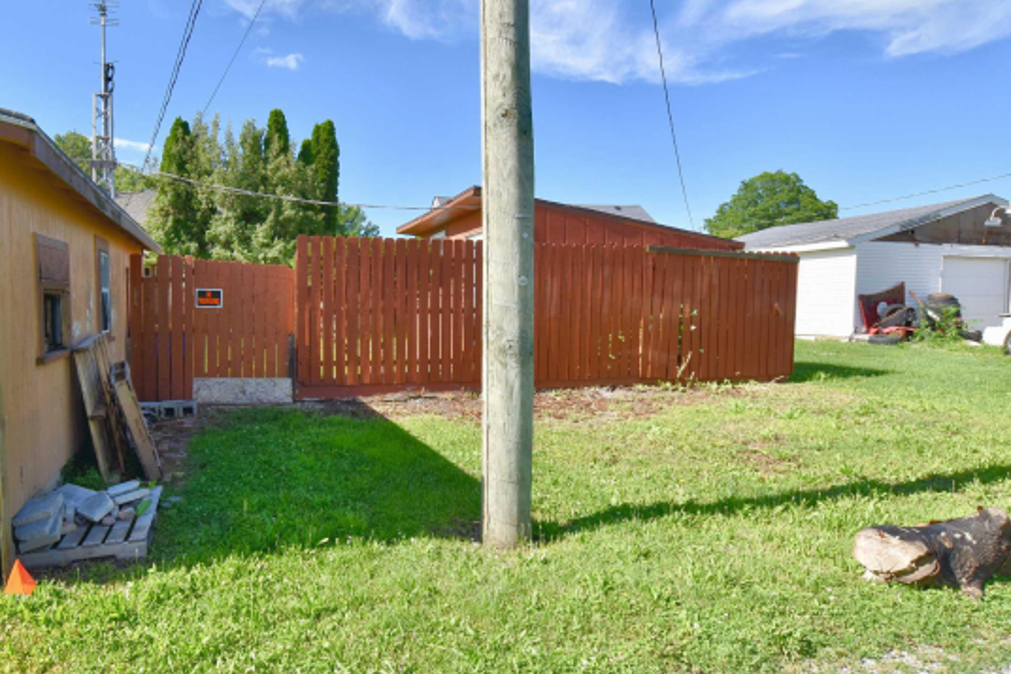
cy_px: 336
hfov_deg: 79.7
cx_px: 377
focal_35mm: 21
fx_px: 590
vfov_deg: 59.5
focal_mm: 10
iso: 200
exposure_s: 1/400
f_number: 7.1
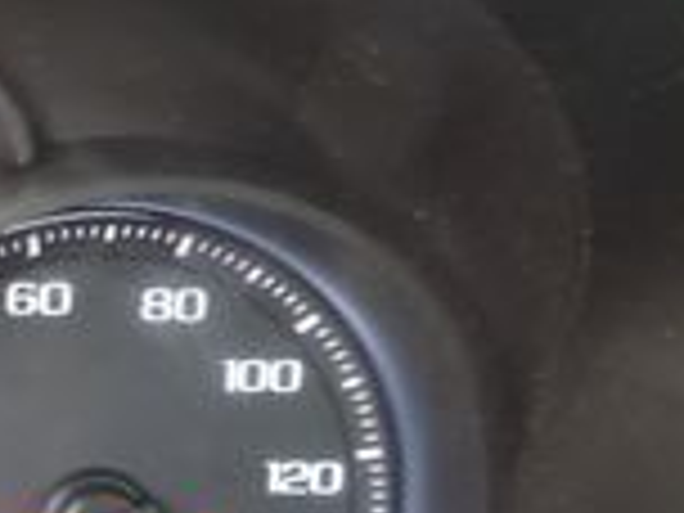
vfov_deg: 14.3
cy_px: 554
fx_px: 1996
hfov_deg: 16.7
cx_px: -486
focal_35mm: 101
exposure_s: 1/30
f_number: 3
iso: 250
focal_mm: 4.3
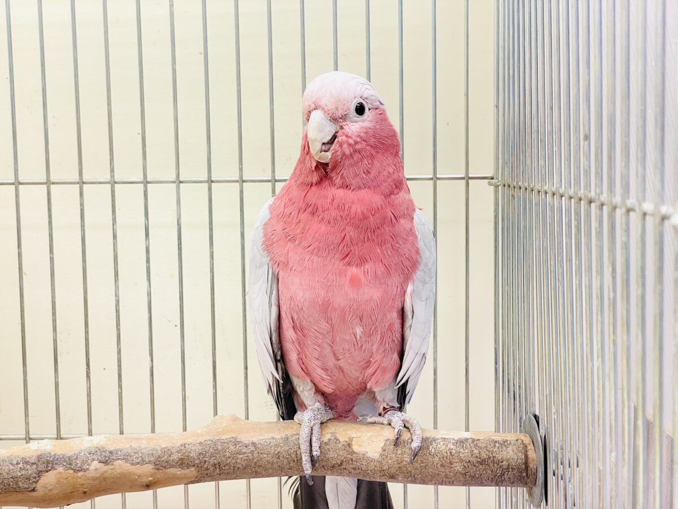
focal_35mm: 52
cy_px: 254
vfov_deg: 28.0
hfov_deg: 36.8
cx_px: 339
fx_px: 1018
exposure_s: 1/86
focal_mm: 6
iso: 200
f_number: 2
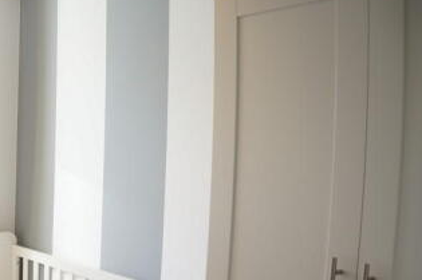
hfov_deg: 35.3
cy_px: 229
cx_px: -13
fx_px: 585
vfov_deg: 26.4
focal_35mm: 50
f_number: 4
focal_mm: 16
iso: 200
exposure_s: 1/80
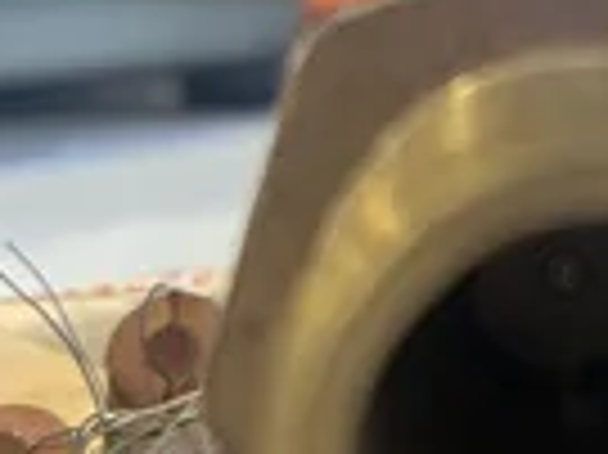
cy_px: 436
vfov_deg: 18.7
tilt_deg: -20.6
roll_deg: +0.5
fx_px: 1351
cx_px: 554
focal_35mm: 77
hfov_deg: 24.6
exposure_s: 1/40
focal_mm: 5.7
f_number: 1.5
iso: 400
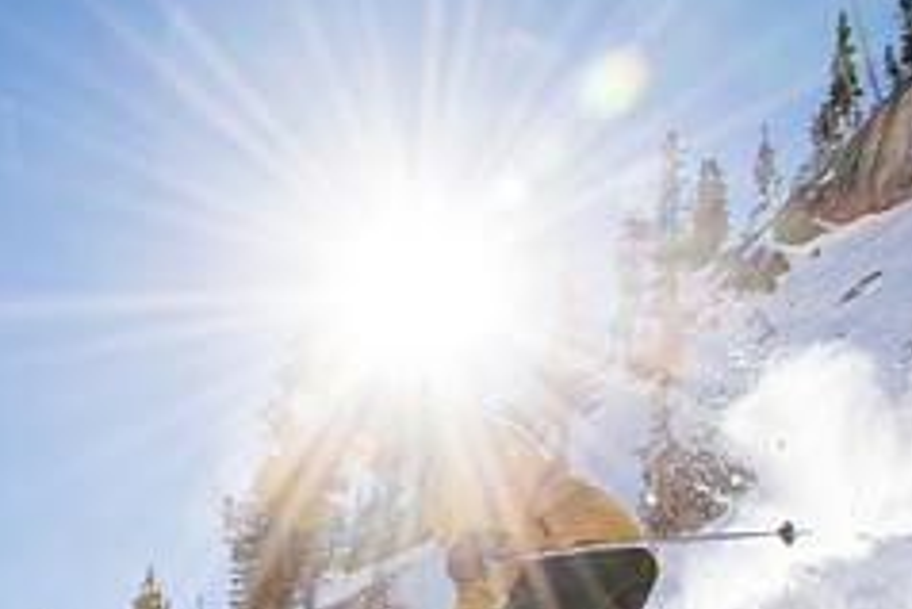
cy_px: 586
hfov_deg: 24.4
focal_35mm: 81
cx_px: 102
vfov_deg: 16.6
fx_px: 2053
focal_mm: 18
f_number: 14
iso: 160
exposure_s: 1/320
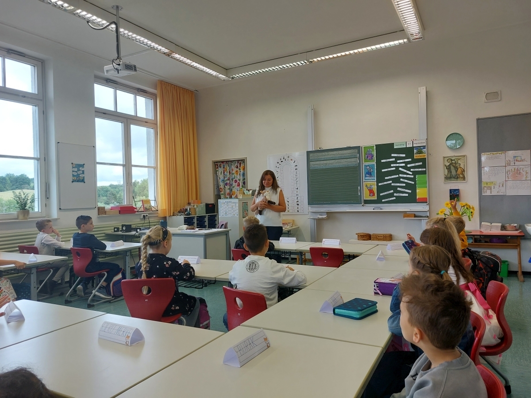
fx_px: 368
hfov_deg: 71.6
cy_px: 199
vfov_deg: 56.8
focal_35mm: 24
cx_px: 266
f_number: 1.8
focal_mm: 5.23
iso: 50
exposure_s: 1/100
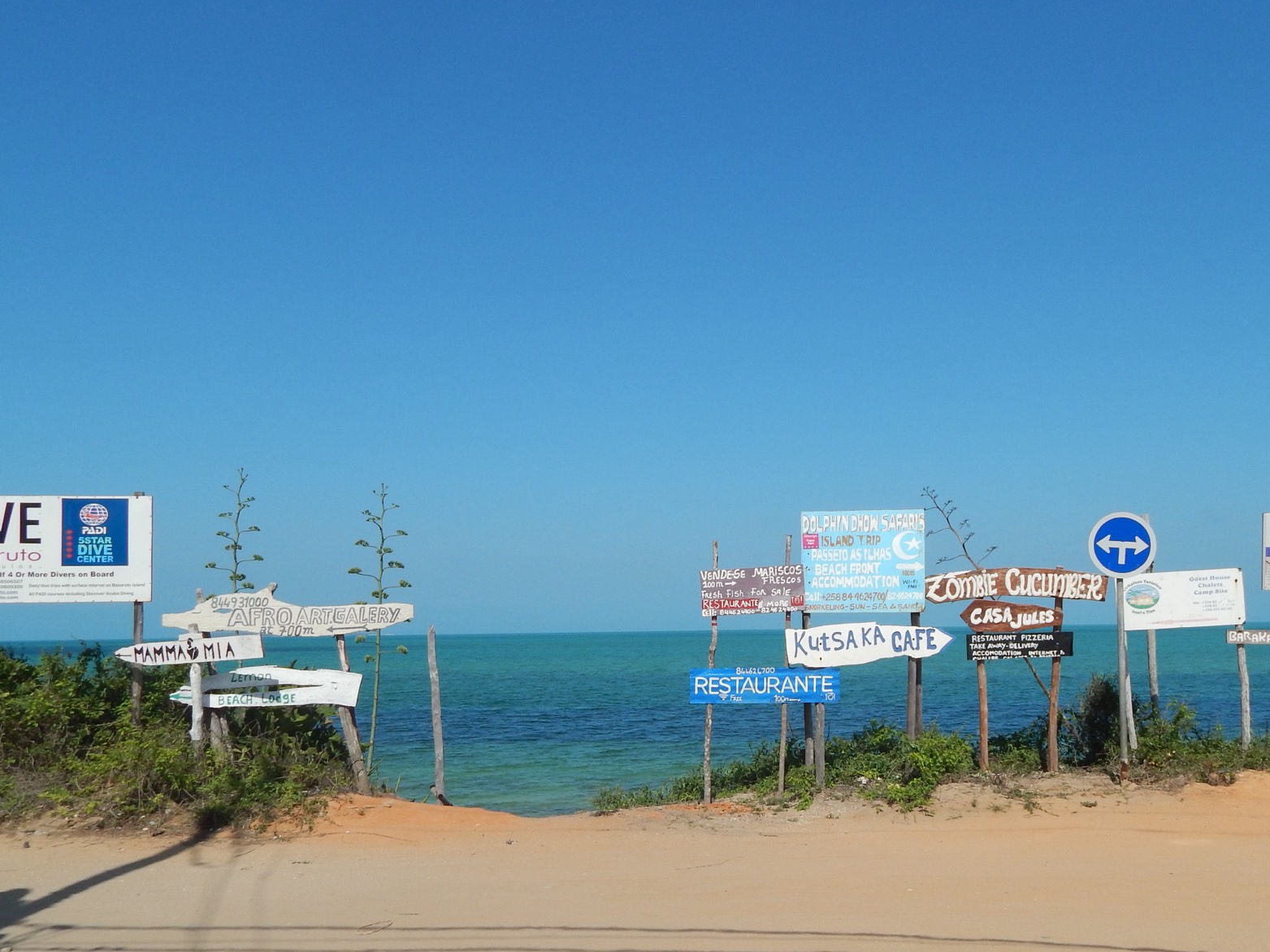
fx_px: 1174
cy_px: 579
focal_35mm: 32
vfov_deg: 43.9
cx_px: 728
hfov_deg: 56.6
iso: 125
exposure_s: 1/800
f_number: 6.1
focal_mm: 4.5
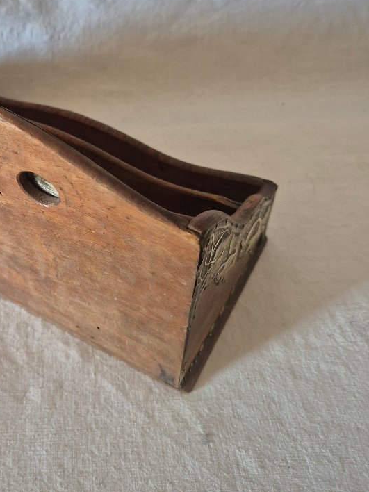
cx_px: 70
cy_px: 195
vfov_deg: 47.6
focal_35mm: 39
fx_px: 554
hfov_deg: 35.5
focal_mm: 5.4
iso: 400
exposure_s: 1/100
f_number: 1.8
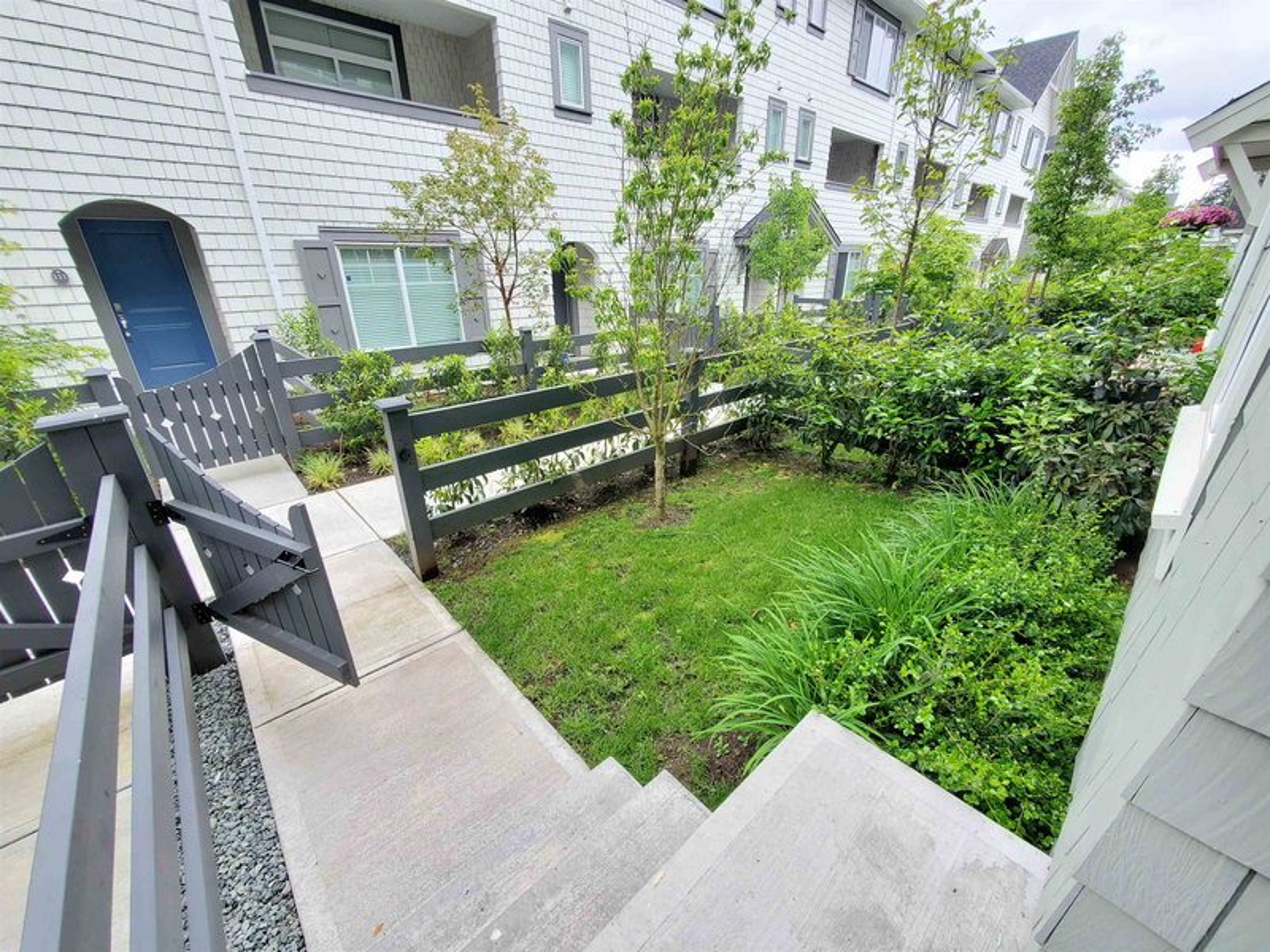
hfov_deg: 106.2
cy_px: 476
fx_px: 477
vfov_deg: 89.9
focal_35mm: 13
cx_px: 635
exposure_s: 1/143
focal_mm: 1.8
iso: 50
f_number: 2.2
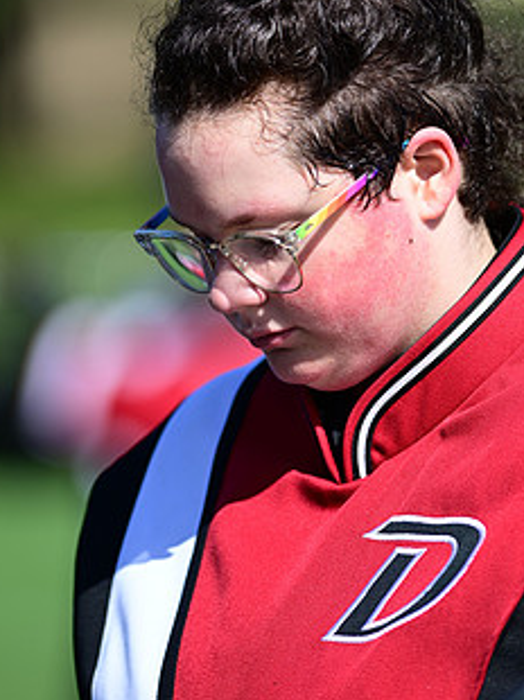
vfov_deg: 3.7
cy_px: 350
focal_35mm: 540
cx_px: 313
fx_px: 10914
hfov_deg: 2.8
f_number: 2.8
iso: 100
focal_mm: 300
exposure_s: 1/1600
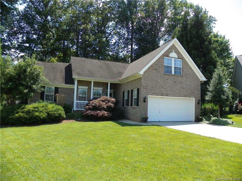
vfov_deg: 53.1
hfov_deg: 67.3
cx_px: 121
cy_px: 90
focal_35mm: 26
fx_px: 182
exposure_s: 1/320
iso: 64
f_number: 3.5
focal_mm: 4.6
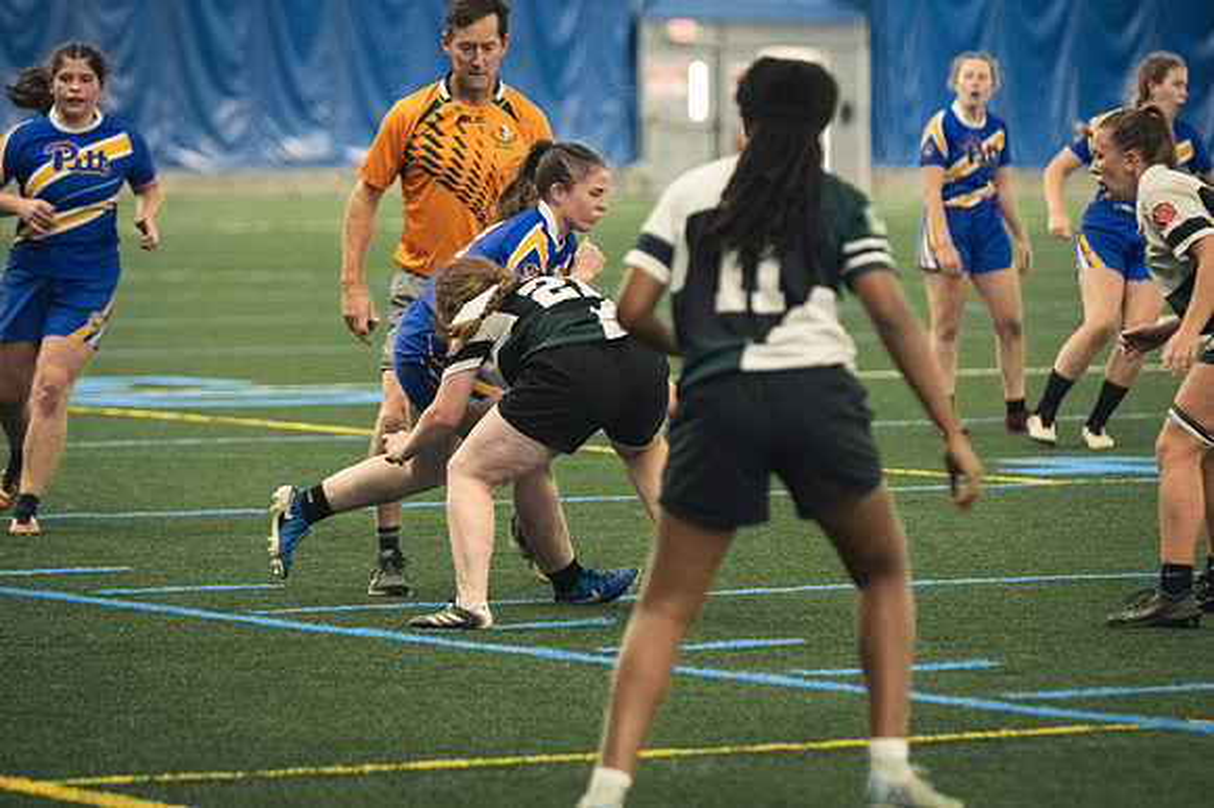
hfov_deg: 8.6
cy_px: 404
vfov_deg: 5.7
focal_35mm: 240
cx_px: 607
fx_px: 8088
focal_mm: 160
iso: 9000
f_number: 2.8
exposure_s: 1/500
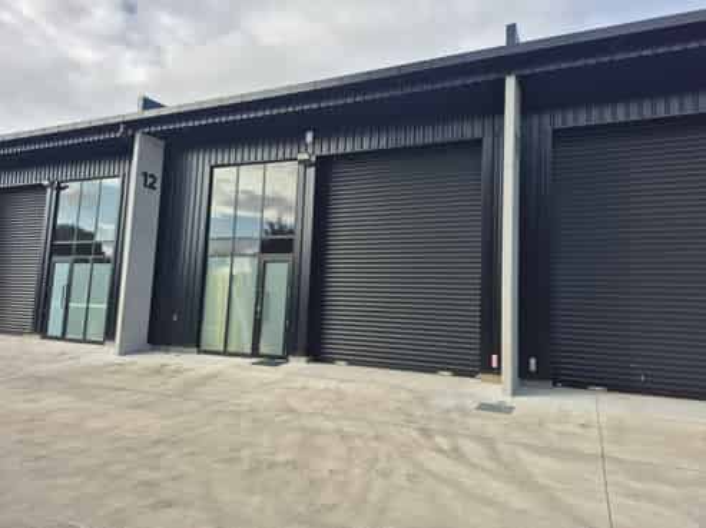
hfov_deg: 74.0
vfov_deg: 58.8
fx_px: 469
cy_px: 264
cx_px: 353
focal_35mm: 23
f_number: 1.8
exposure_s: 1/1068
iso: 25
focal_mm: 5.4
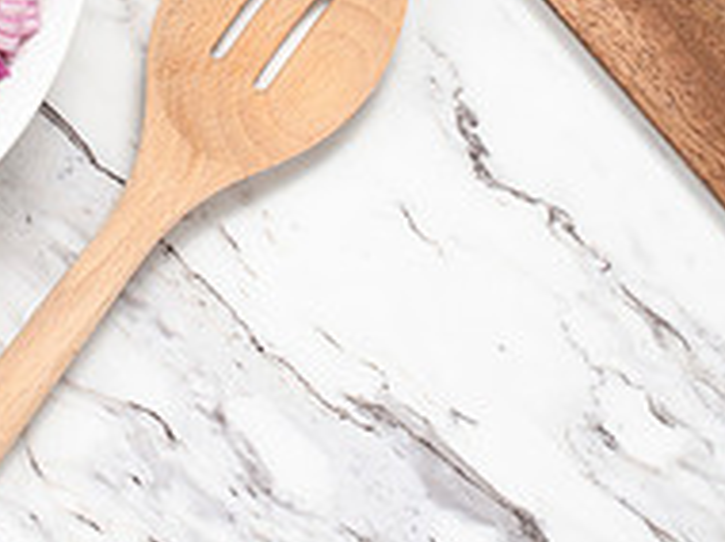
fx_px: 3075
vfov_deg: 9.9
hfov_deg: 13.4
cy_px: -151
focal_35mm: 147
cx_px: 103
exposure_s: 1/200
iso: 250
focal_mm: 50
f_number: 11
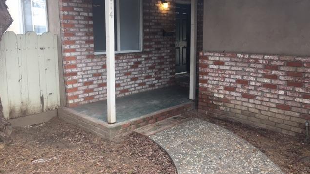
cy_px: 78
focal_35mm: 32
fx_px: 263
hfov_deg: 61.0
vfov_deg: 36.6
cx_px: 156
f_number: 2.2
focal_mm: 4.15
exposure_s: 1/60
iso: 32
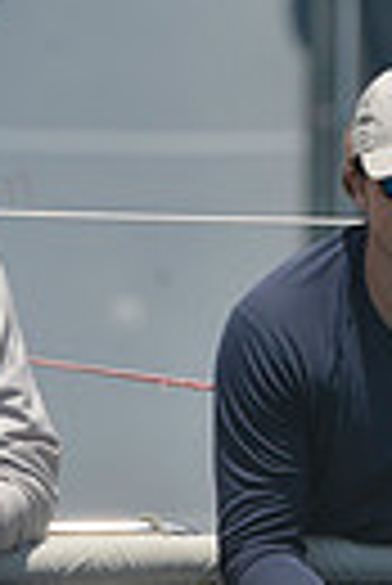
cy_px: 837
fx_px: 22446
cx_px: 268
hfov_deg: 1.0
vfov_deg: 1.5
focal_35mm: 1378
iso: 280
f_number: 10
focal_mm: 310
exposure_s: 1/800
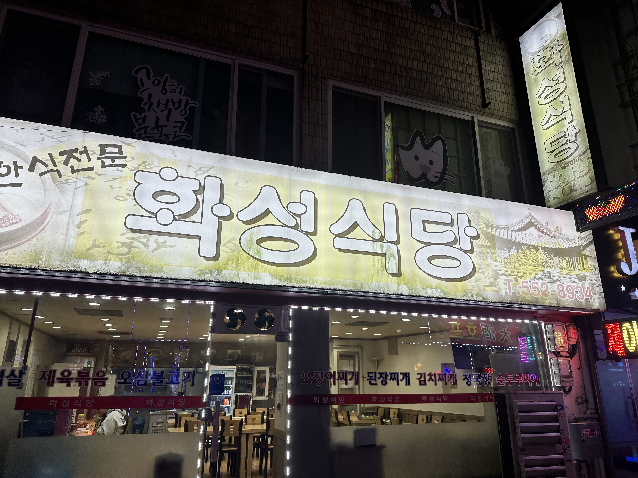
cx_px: 319
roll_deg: -0.4
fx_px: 442
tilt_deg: +15.8
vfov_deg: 56.8
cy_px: 239
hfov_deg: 71.6
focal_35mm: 24
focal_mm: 6.86
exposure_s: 1/176
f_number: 1.78
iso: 64
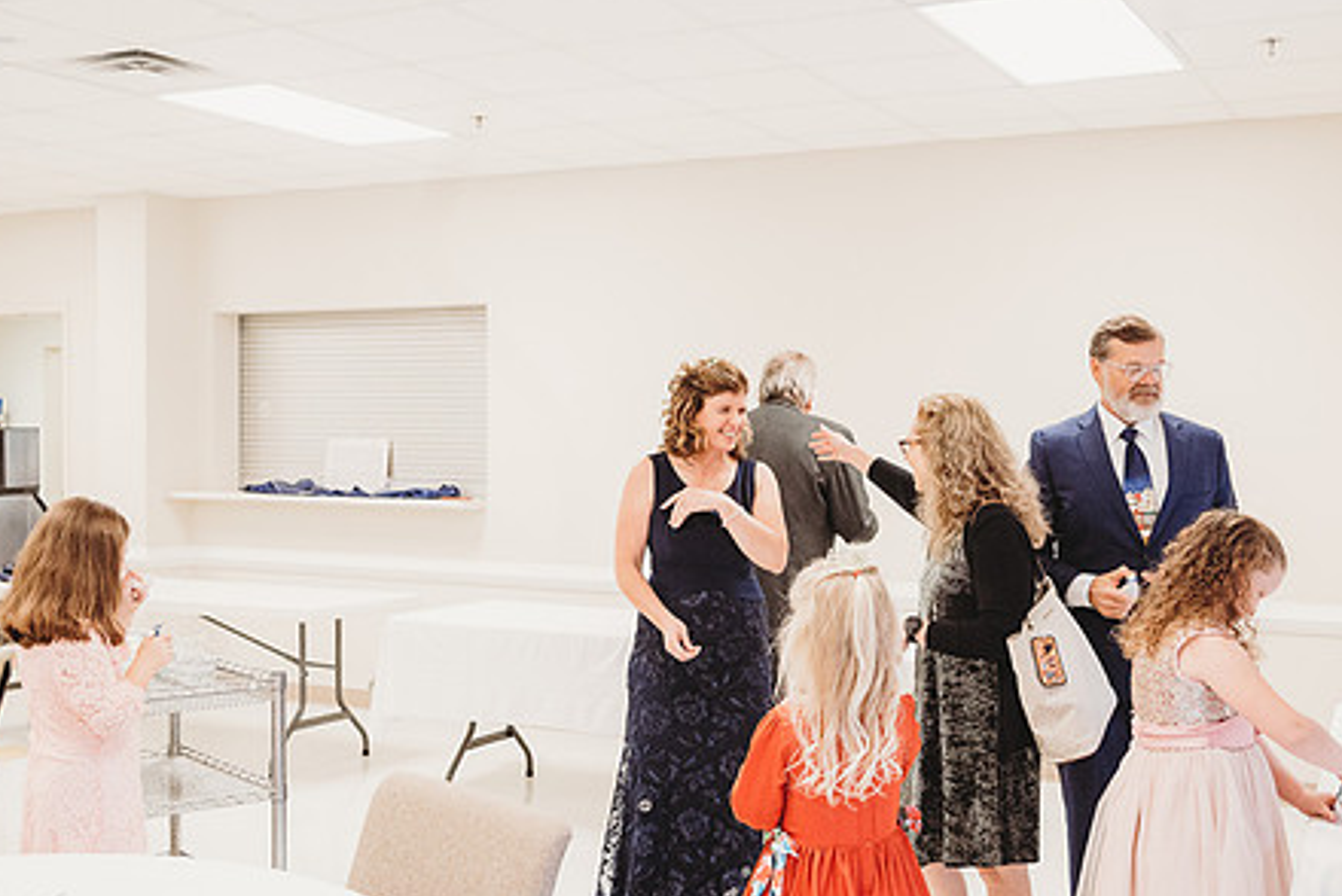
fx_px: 1604
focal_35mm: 43
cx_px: 715
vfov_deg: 31.2
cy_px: 470
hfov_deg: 45.4
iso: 2500
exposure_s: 1/200
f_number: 4
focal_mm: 31
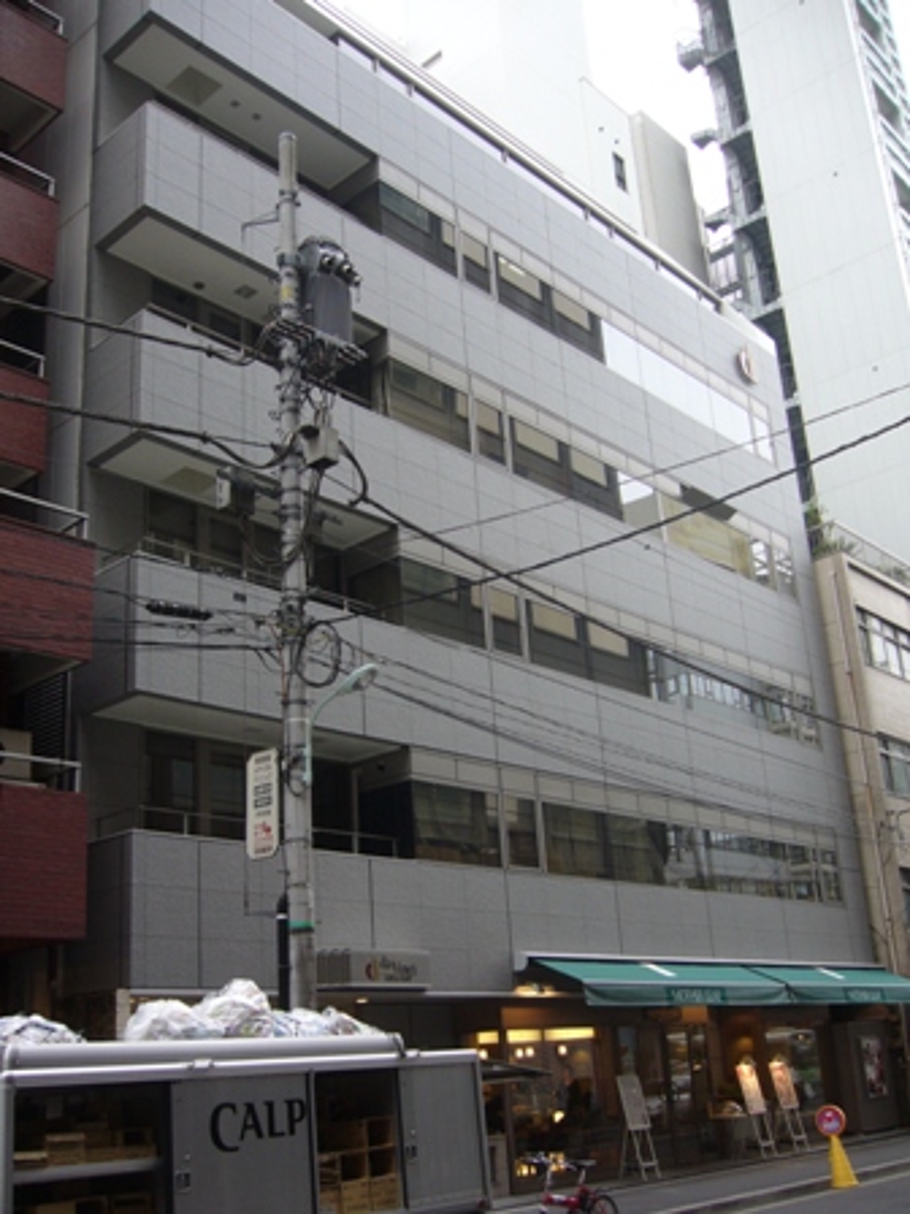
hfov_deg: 40.7
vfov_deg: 52.6
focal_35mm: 35
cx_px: 455
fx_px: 1227
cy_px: 607
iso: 80
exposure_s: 1/50
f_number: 2.8
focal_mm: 5.8
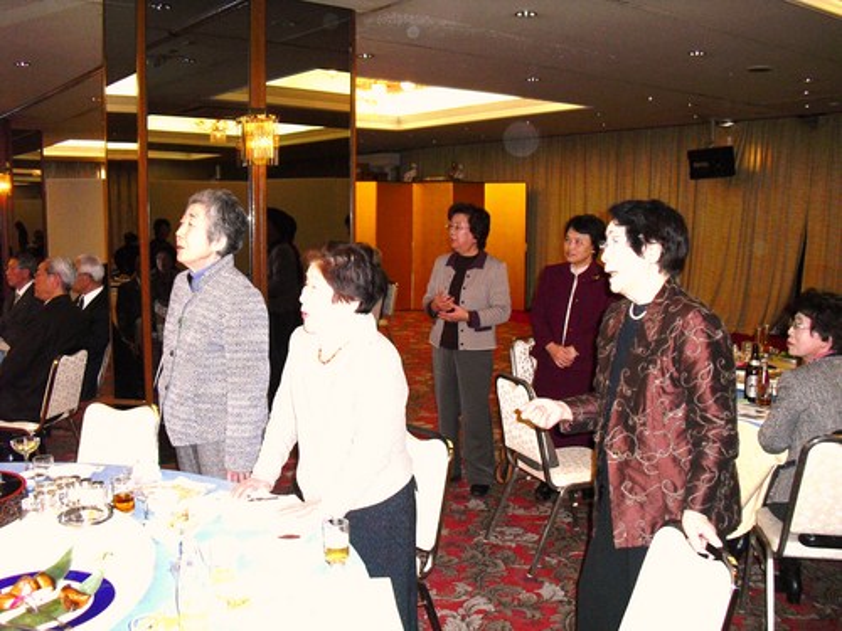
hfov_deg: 51.4
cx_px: 421
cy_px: 316
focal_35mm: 36
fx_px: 876
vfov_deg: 39.7
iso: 400
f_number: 3.1
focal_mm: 6.3
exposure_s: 1/60
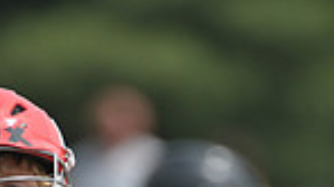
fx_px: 14514
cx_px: 88
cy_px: 403
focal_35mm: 1640
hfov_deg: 1.3
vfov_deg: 0.7
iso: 640
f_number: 4
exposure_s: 1/3200
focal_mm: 400
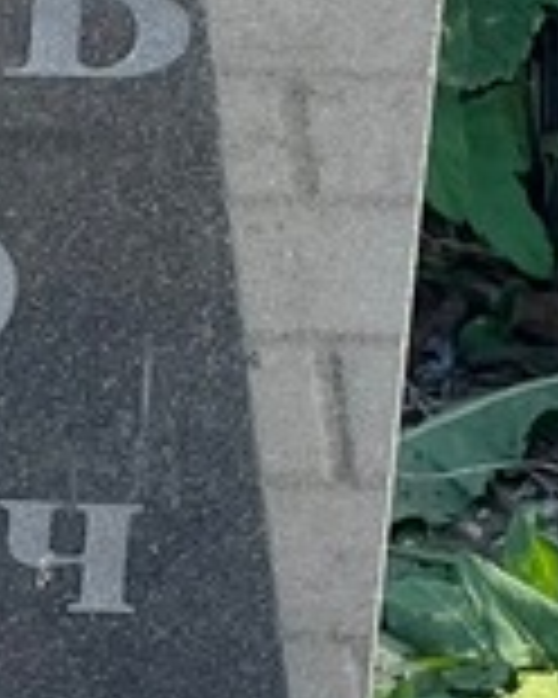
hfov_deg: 3.9
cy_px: 594
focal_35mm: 389
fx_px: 8030
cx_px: -896
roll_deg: +1.8
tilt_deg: -32.1
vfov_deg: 5.0
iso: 32
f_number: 2.8
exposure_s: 1/209
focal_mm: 9
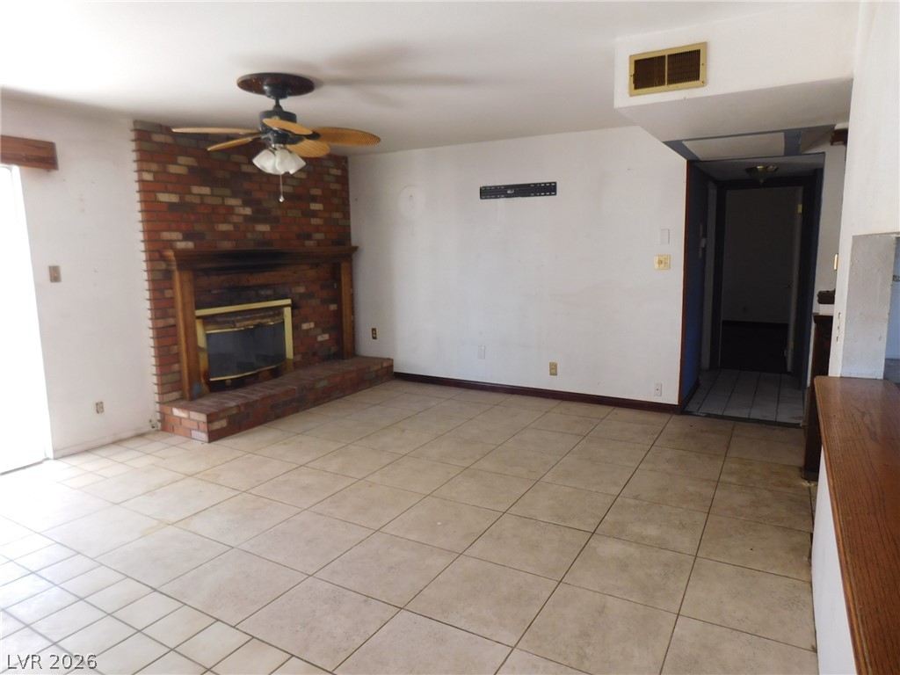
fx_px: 598
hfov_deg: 73.9
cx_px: 450
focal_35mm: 23
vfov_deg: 58.9
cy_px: 338
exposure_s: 1/30
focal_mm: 4
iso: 125
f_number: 3
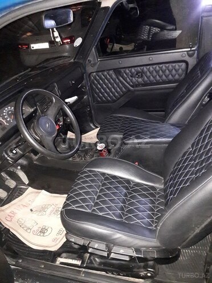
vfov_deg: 63.4
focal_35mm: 28
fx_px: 229
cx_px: 106
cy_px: 142
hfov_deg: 49.7
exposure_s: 1/17
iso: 800
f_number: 1.9
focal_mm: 3.7
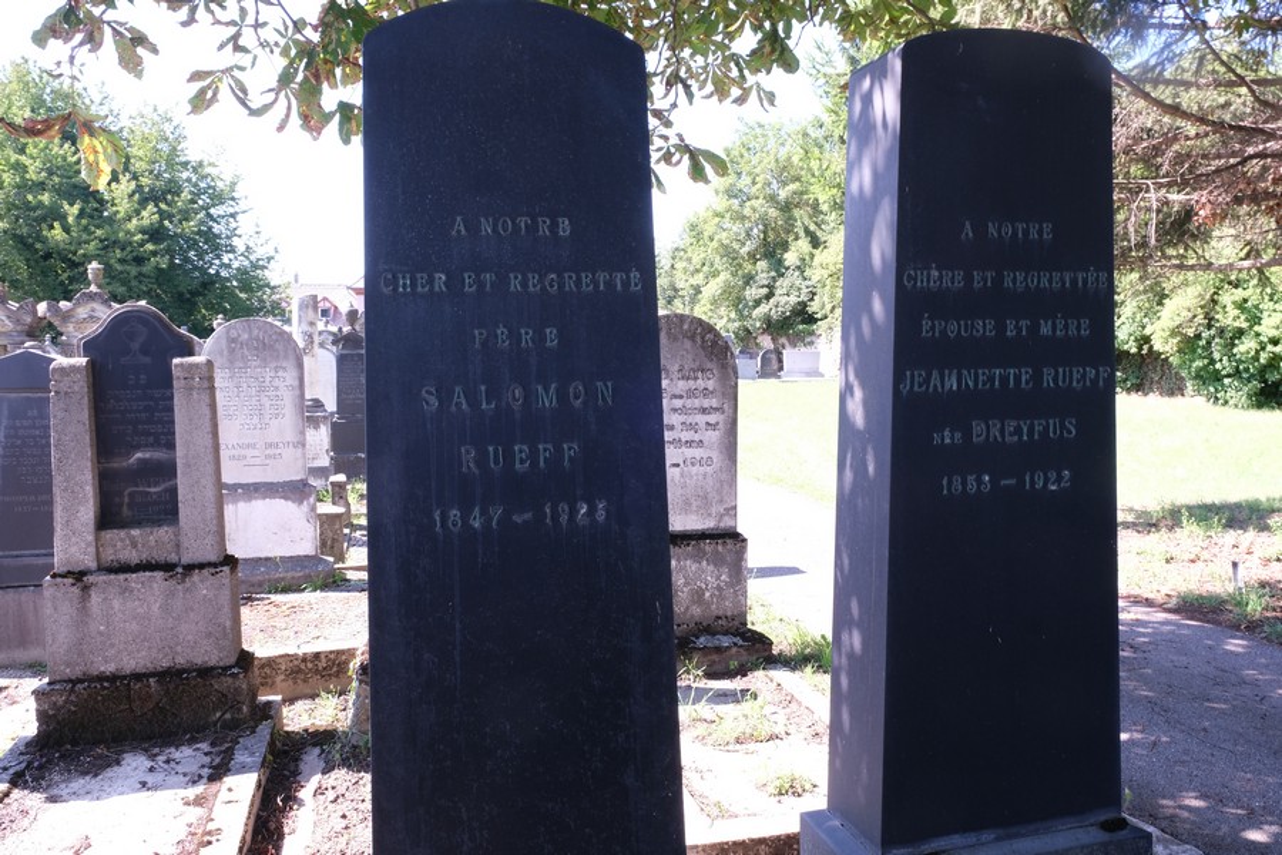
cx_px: 641
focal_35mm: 27
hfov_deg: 67.4
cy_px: 428
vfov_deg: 47.9
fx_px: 961
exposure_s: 1/26
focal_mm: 18
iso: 320
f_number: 11
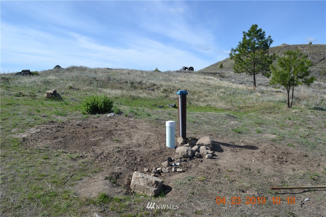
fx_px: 244
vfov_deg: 47.9
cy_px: 108
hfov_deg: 67.4
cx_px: 163
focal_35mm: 27
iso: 100
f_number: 8
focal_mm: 18
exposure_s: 1/250
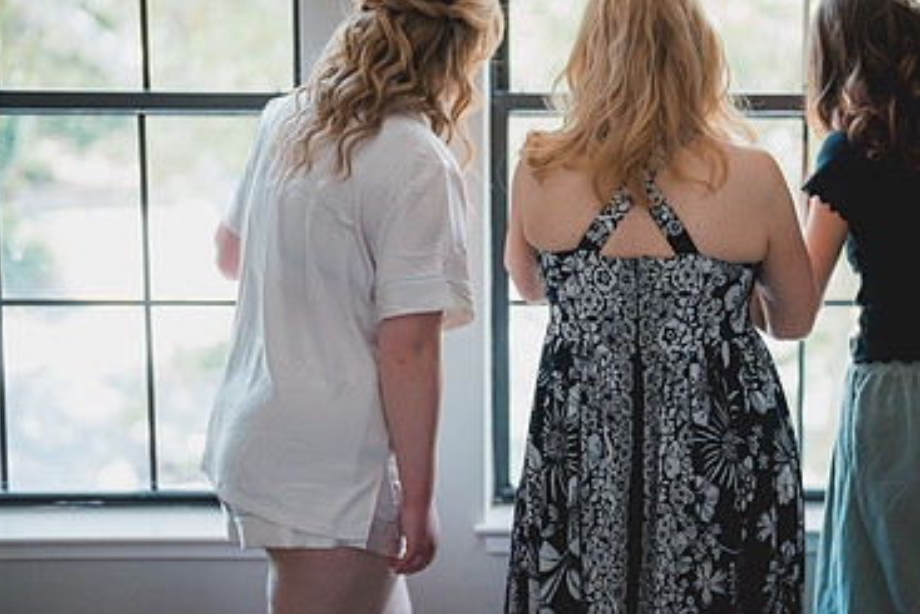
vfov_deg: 17.3
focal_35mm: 79
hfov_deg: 25.5
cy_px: 264
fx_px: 2020
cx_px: 652
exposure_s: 1/500
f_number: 1.2
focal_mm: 50
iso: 400
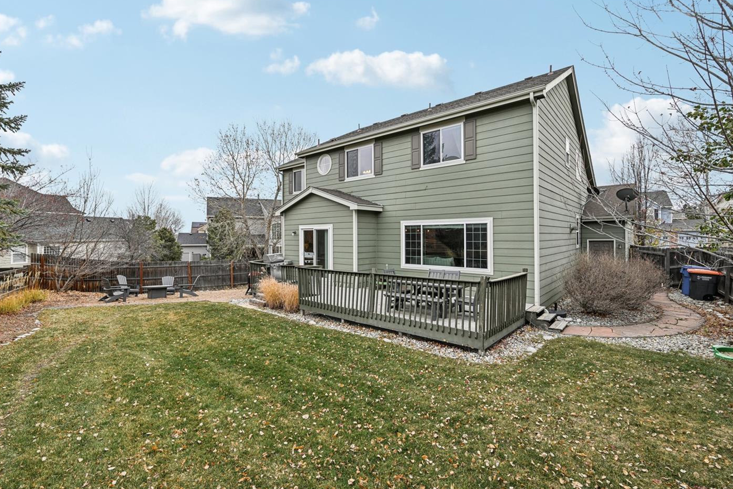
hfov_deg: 96.7
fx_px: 326
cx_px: 353
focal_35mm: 16
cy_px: 230
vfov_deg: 73.7
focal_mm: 14
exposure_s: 1/60
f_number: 8
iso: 64
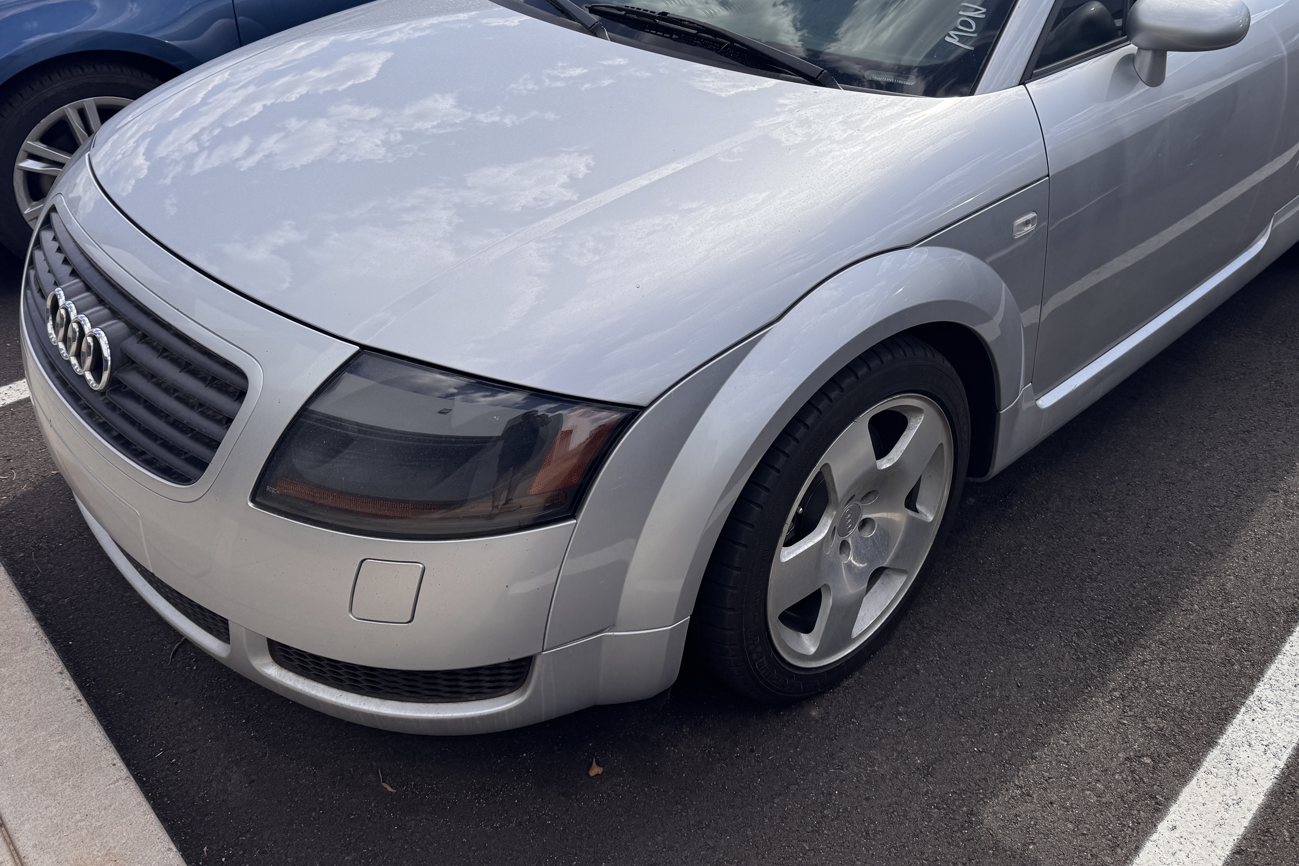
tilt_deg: -26.4
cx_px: 722
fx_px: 1082
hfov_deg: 61.8
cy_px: 291
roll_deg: +1.4
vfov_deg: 43.0
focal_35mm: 30
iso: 80
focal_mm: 6.76
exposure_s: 1/3802
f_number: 1.78
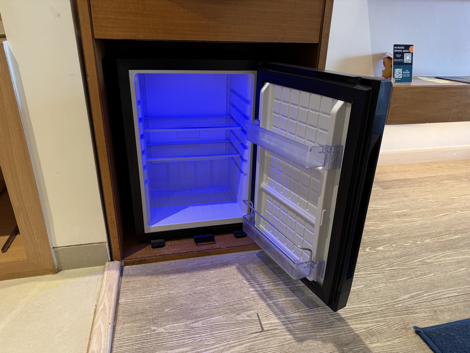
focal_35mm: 24
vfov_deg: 56.8
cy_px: 176
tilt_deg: -24.3
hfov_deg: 71.6
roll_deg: -1.4
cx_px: 235
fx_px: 326
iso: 125
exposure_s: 1/50
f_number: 1.78
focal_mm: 6.76
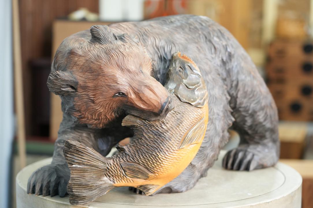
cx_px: 156
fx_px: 713
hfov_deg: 24.8
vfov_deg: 16.7
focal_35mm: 82
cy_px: 104
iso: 2500
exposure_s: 1/100
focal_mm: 82
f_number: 4
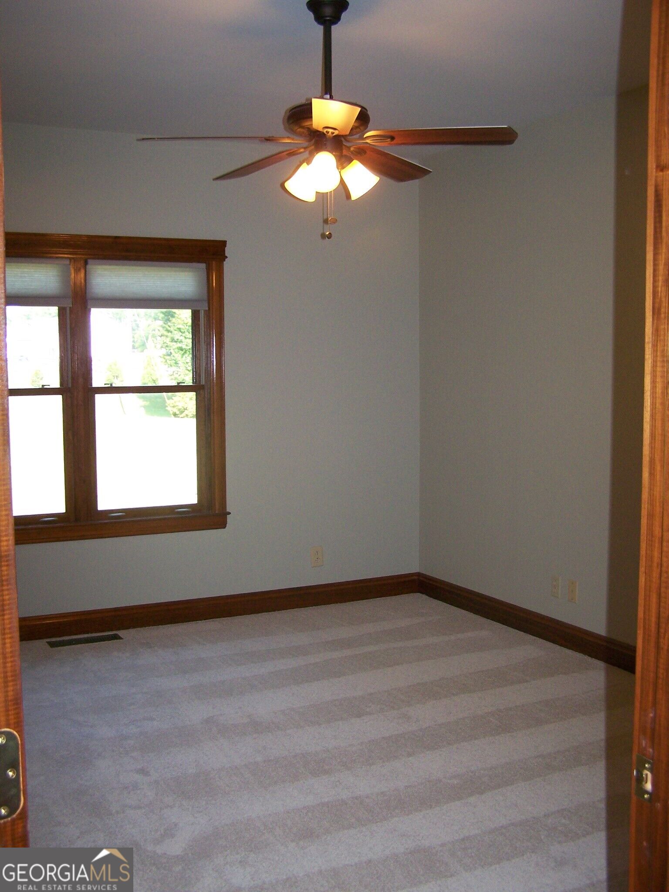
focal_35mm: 38
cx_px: 334
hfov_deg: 37.7
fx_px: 979
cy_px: 446
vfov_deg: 49.0
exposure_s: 1/60
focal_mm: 6.3
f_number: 2.8
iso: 160
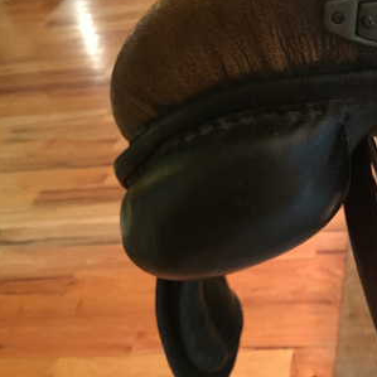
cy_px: 178
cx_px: 349
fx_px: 591
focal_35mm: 48
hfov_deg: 33.2
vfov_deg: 35.3
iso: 640
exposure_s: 1/15
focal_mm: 4.15
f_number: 2.2
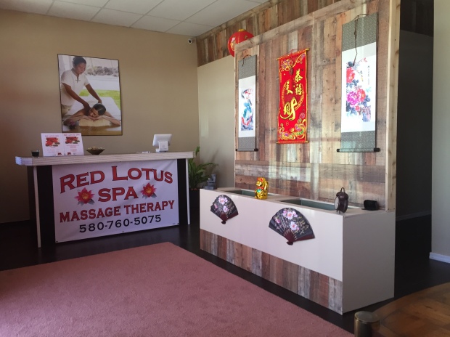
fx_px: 377
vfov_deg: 48.2
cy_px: 168
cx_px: 225
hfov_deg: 61.7
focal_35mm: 29
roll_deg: +1.1
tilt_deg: -4.6
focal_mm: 4.15
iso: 80
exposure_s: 1/30
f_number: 2.2
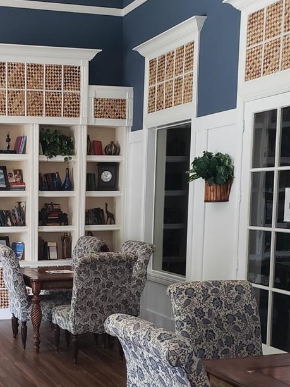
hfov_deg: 27.3
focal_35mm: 51
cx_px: 14
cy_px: 269
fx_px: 570
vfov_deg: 37.0
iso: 250
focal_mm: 4.3
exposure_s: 1/45
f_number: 1.5
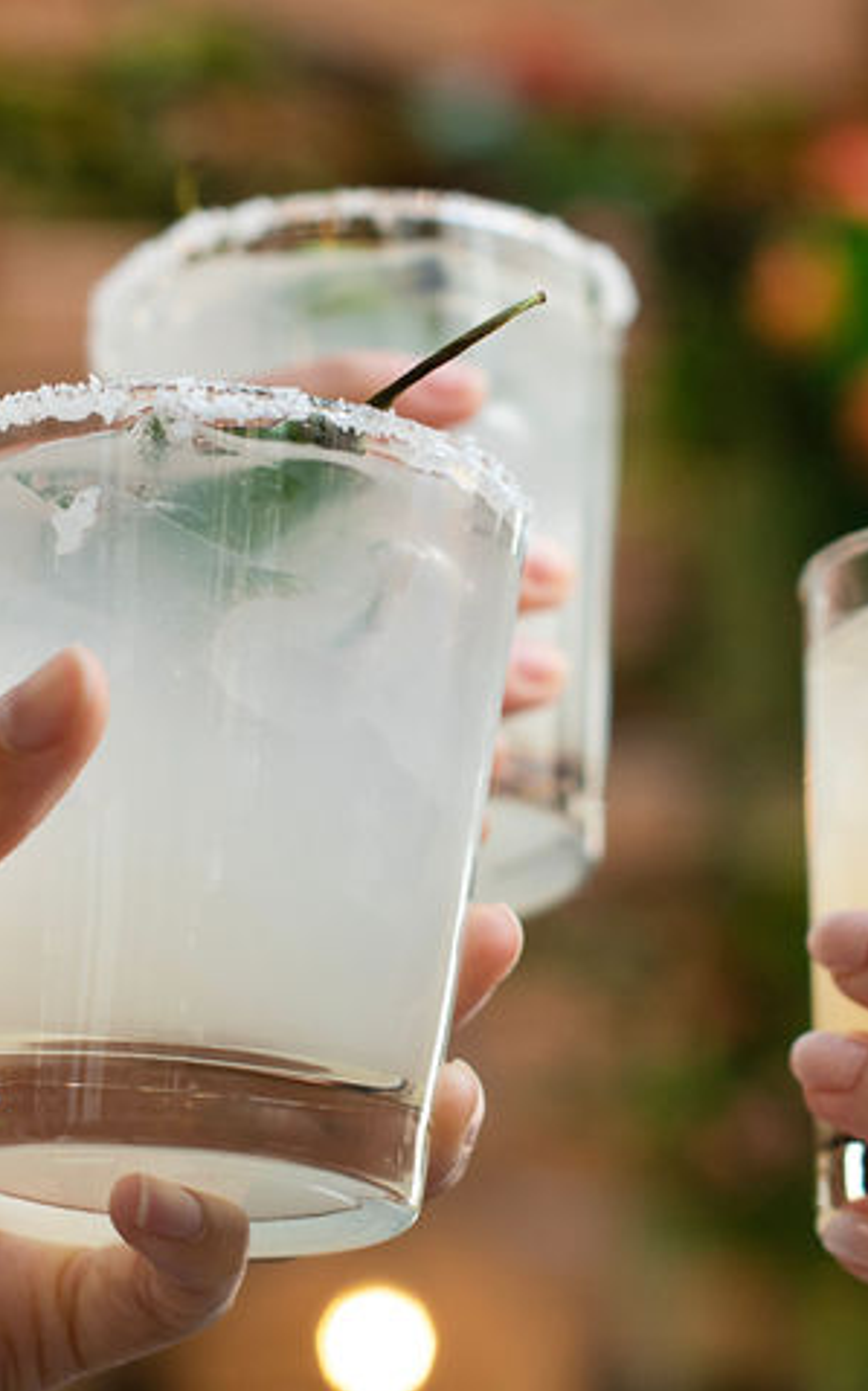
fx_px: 4129
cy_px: 619
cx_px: 459
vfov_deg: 19.1
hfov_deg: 12.0
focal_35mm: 109
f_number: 3.2
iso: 400
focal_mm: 50
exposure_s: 1/125
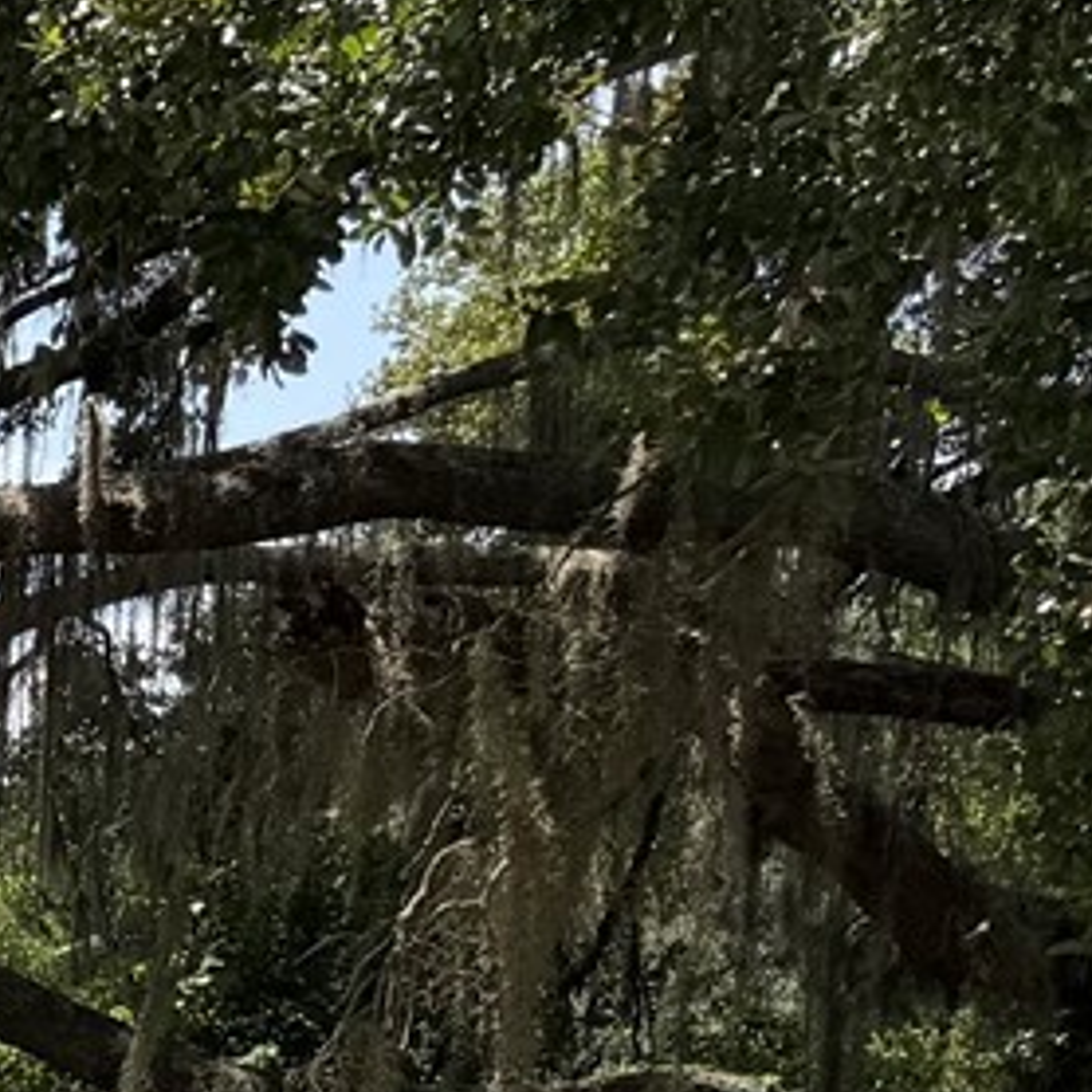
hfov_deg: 11.0
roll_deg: -0.1
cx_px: -1878
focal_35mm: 122
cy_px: 1669
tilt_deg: -1.3
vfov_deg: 13.4
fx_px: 4354
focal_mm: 6.76
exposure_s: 1/3584
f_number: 1.78
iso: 80
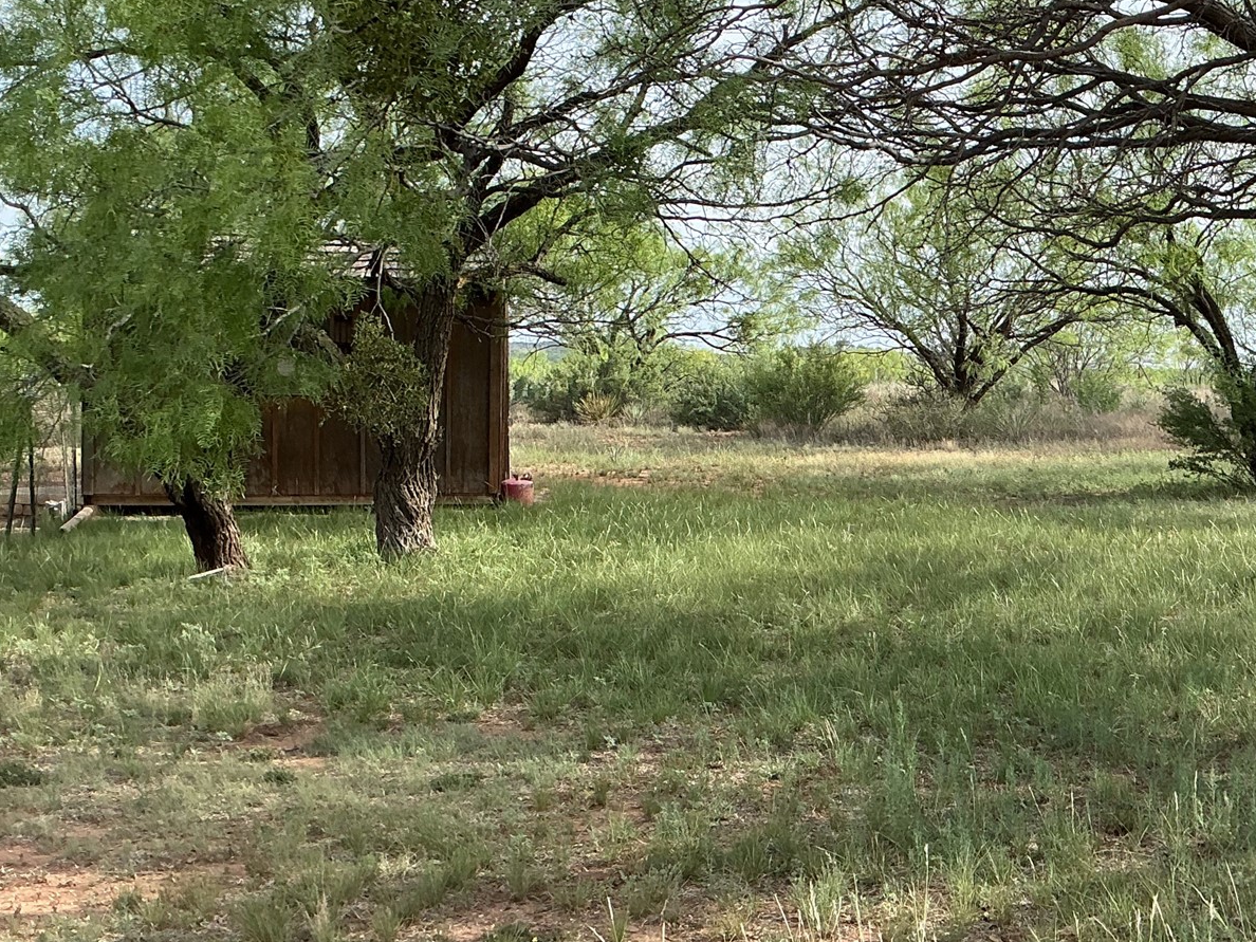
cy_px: 402
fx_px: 1814
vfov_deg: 29.1
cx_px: 858
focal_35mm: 50
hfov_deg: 37.7
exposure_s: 1/500
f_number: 1.8
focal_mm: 3
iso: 25
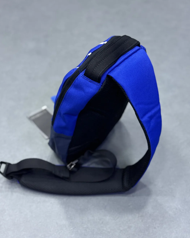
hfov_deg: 29.7
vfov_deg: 36.6
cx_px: 95
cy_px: 126
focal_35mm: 51
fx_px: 359
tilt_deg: -49.4
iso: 250
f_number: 1.78
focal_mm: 6.76
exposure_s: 1/100
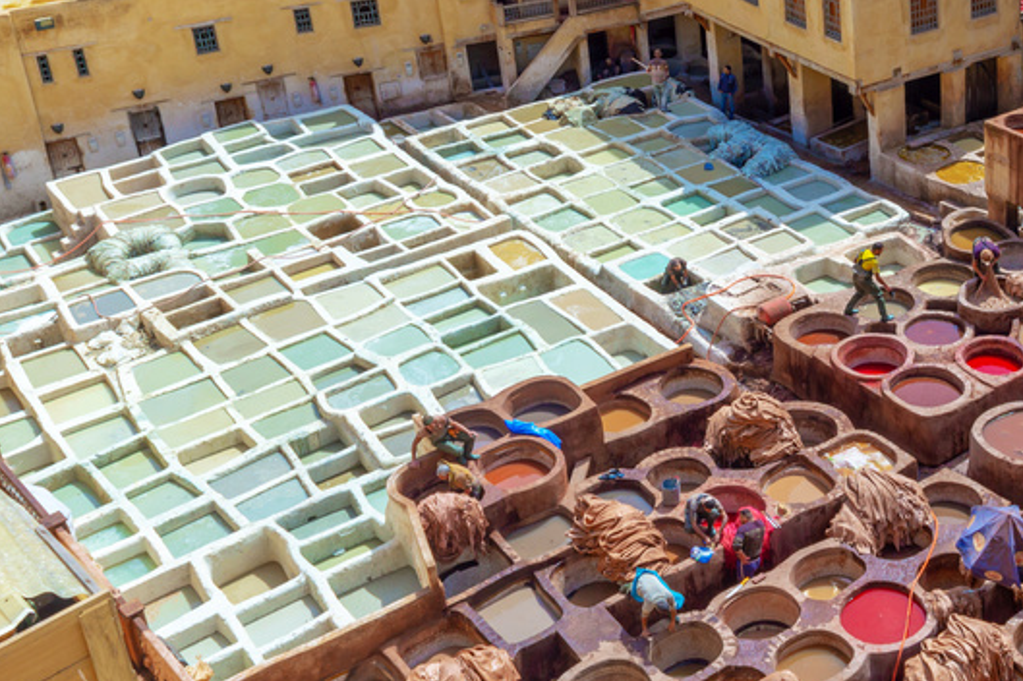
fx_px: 1448
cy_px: 115
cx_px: 882
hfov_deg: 36.9
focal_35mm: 51
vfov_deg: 25.9
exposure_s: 1/200
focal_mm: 18
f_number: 10
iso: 100
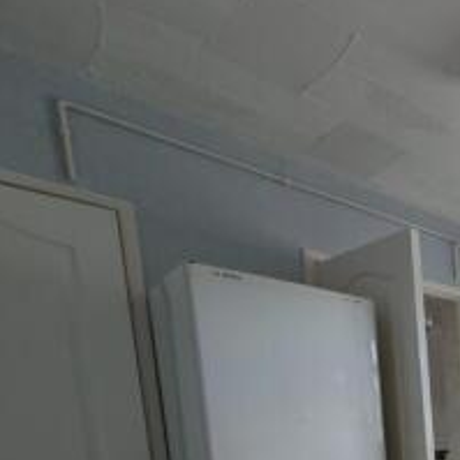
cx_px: 668
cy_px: 494
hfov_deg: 31.0
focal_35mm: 31
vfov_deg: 42.5
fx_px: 466
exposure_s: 1/265
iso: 49
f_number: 1.95
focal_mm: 2.23
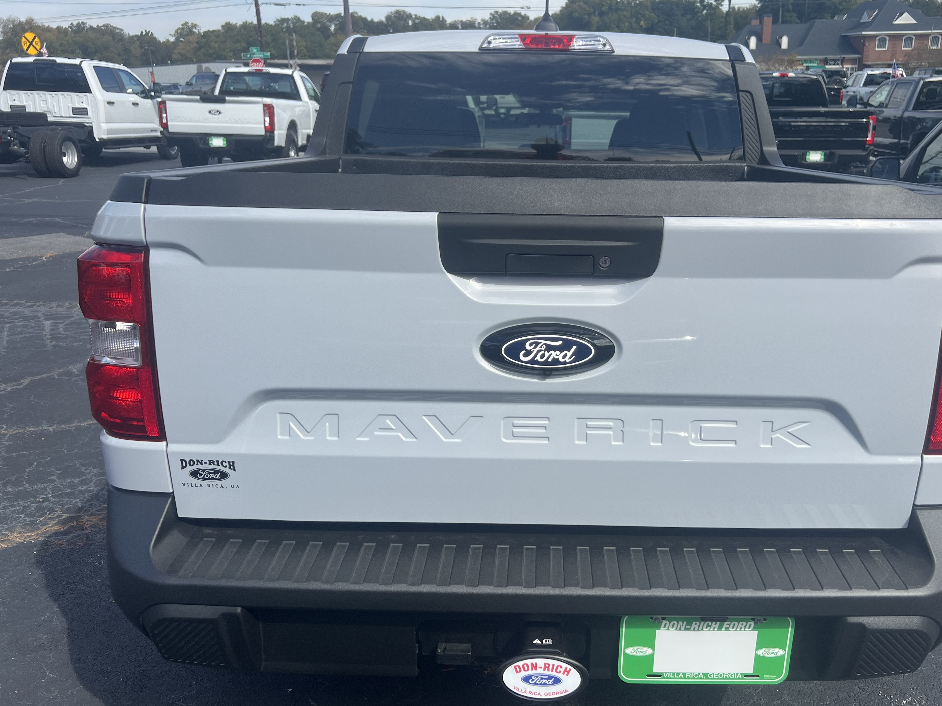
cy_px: 345
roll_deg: +0.7
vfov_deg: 45.4
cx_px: 541
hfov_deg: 58.1
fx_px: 844
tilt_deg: -19.9
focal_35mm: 31
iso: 50
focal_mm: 5.7
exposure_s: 1/2762
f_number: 1.5
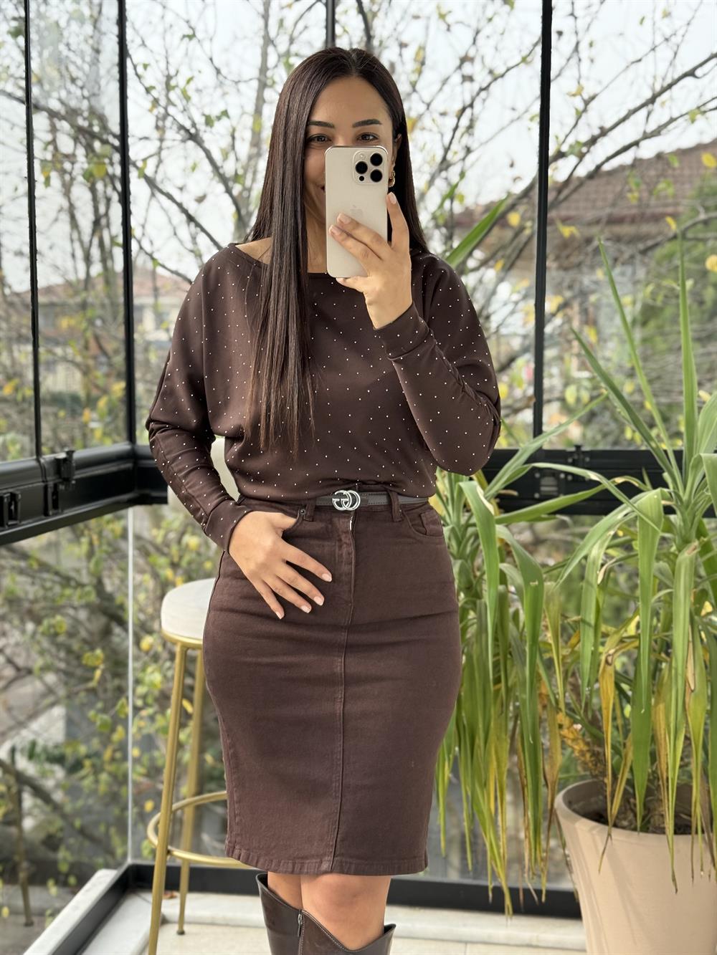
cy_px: 478
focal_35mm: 48
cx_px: 358
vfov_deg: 39.7
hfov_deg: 30.3
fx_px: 1325
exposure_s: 1/310
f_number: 1.78
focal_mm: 6.76
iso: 100
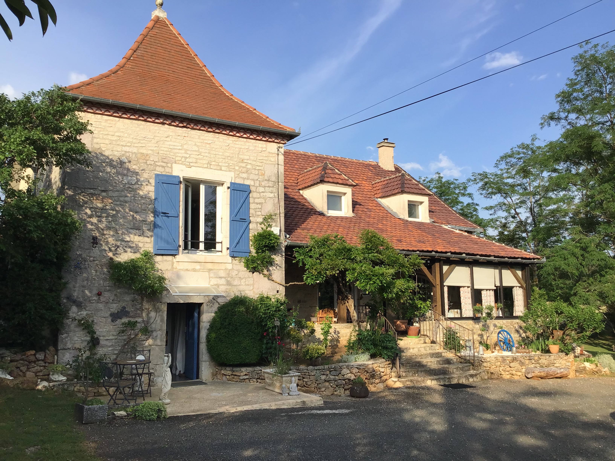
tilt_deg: +7.3
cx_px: 308
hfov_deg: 58.4
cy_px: 230
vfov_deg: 45.4
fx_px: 551
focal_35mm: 31
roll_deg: +0.2
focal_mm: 3.3
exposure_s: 1/926
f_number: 2.4
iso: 25
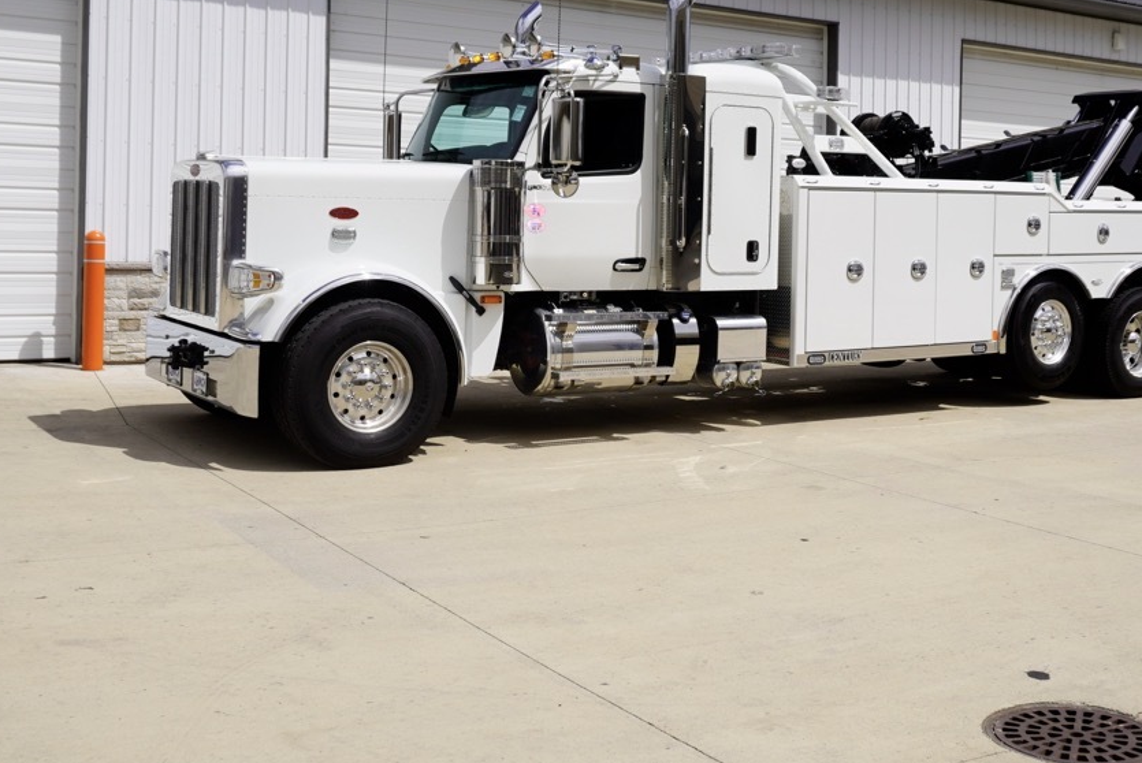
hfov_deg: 42.6
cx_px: 661
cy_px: 241
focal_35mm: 46
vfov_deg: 29.1
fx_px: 1460
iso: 100
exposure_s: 1/1600
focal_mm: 20
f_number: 5
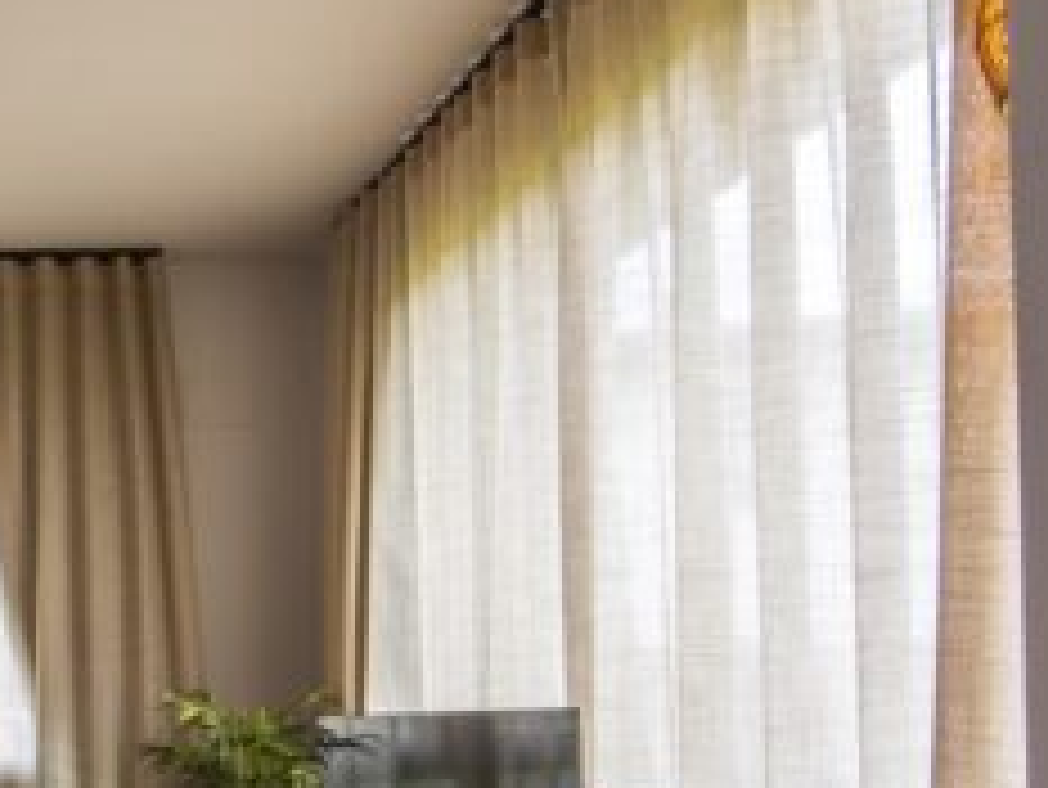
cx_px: -126
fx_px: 1424
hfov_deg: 34.5
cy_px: 707
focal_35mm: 47
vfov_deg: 29.6
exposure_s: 1/13
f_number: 16
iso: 320
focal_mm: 13
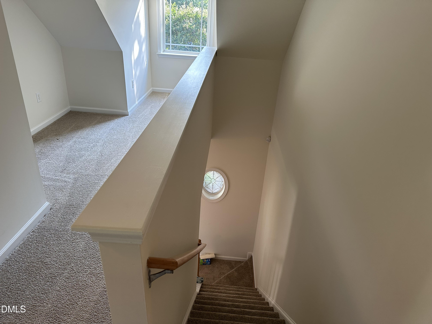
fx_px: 300
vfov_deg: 56.8
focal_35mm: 24
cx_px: 216
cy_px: 162
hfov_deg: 71.6
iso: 160
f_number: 1.78
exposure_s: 1/120
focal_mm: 6.86
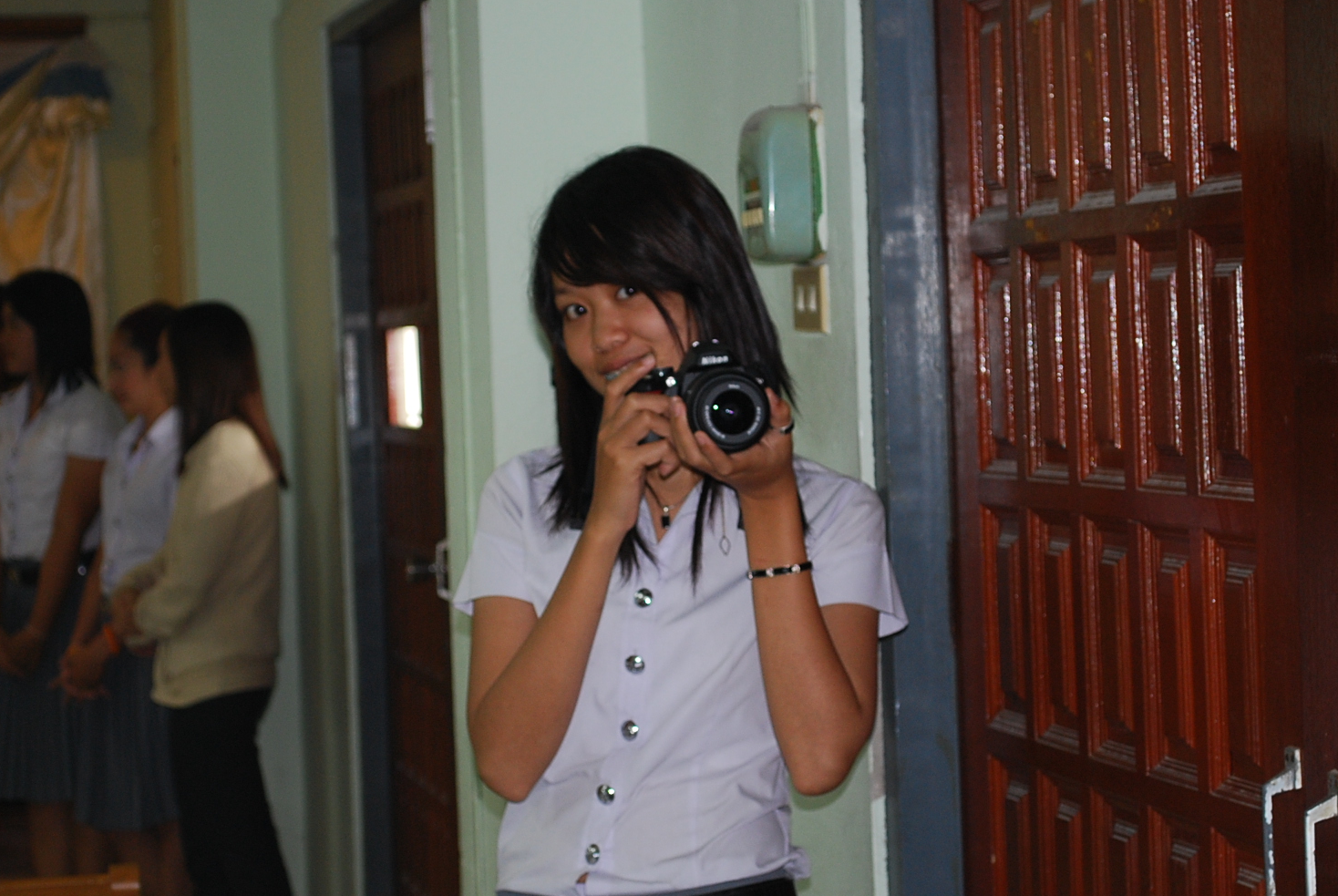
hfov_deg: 22.3
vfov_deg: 15.1
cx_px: 695
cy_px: 493
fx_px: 3387
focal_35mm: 91
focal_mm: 46
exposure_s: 1/25
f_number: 5.3
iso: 400
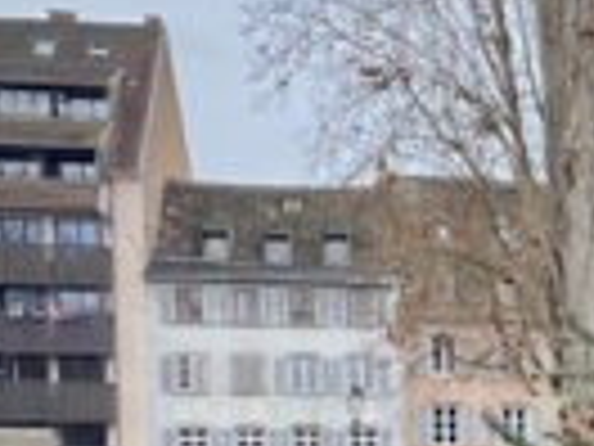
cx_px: 1462
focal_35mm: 157
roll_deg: -0.3
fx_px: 2694
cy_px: 716
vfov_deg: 9.2
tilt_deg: -3.5
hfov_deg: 10.6
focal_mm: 4.25
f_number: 1.8
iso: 40
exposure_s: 1/122
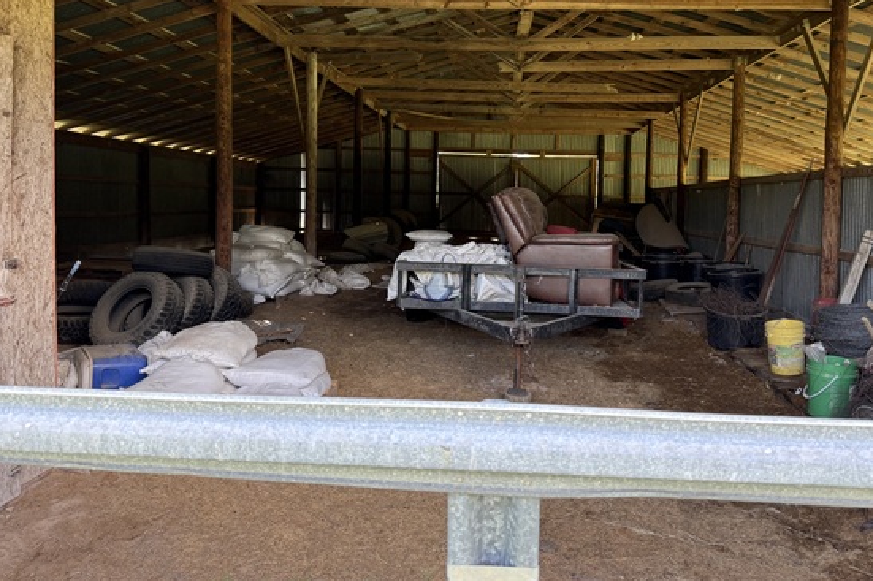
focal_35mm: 29
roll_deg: -1.0
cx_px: 471
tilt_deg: -0.7
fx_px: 703
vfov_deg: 44.7
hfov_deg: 63.6
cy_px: 231
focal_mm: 6.76
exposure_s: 1/192
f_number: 1.78
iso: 125
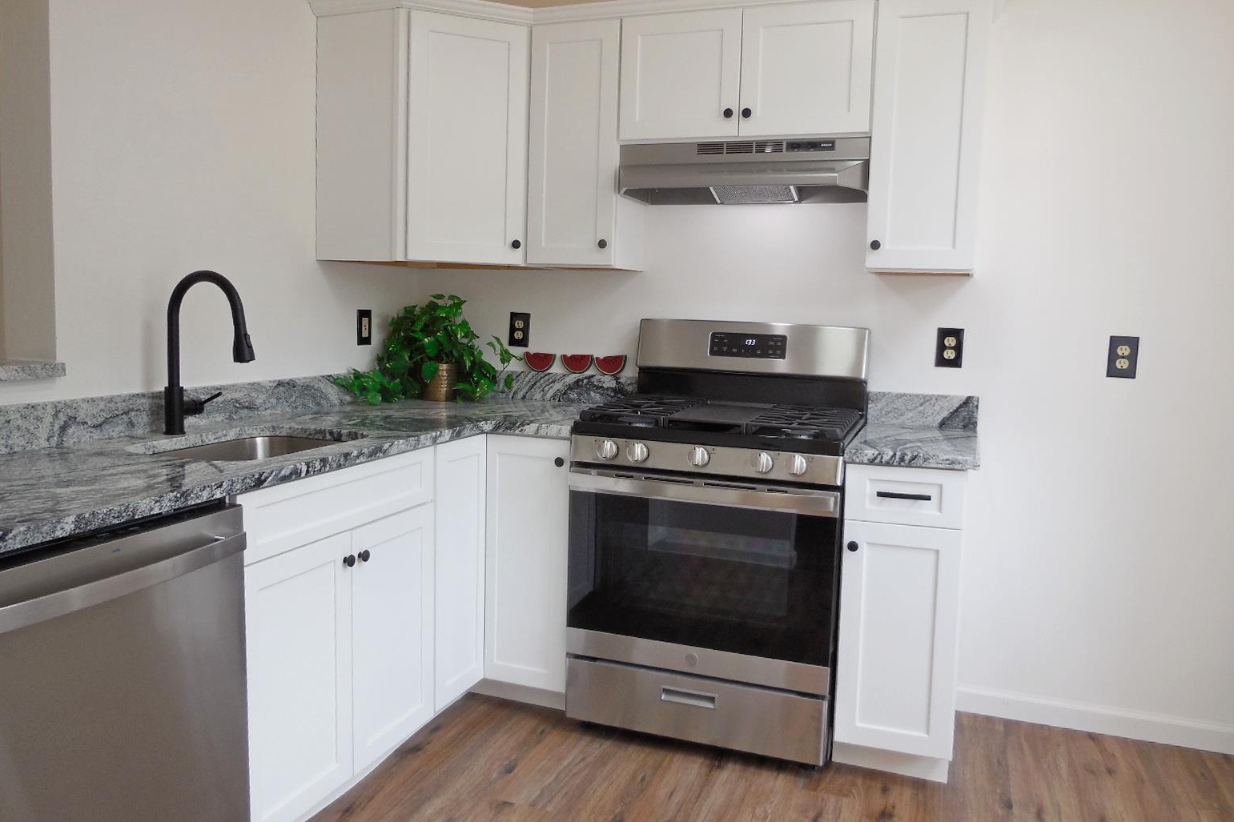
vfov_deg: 47.9
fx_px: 925
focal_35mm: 27
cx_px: 611
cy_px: 398
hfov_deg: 67.4
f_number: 3.1
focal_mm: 4.5
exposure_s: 1/60
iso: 125
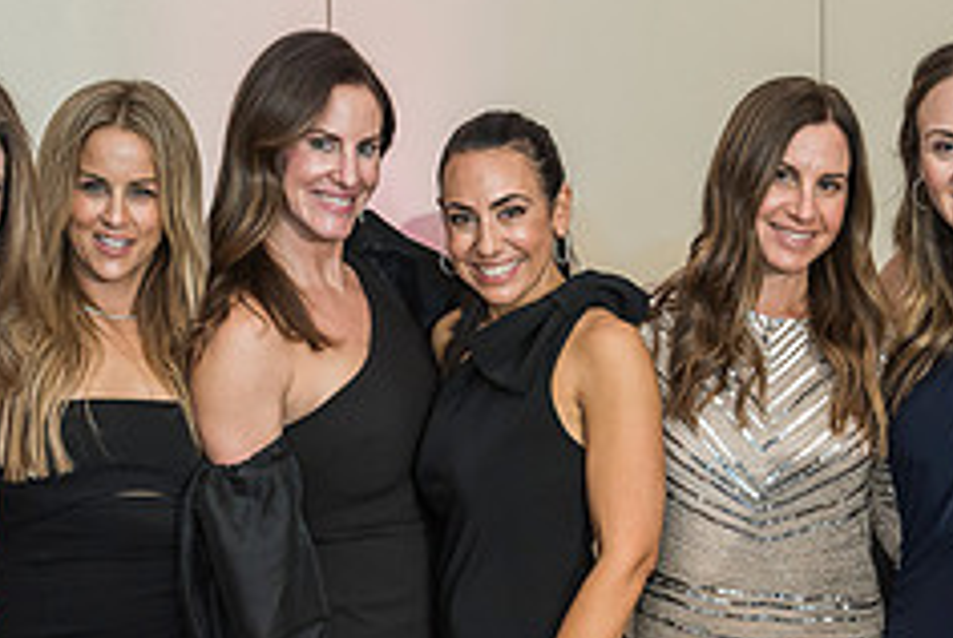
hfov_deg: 18.9
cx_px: 468
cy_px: 462
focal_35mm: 108
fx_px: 2863
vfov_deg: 12.7
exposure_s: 1/100
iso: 1000
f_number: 4
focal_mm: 44
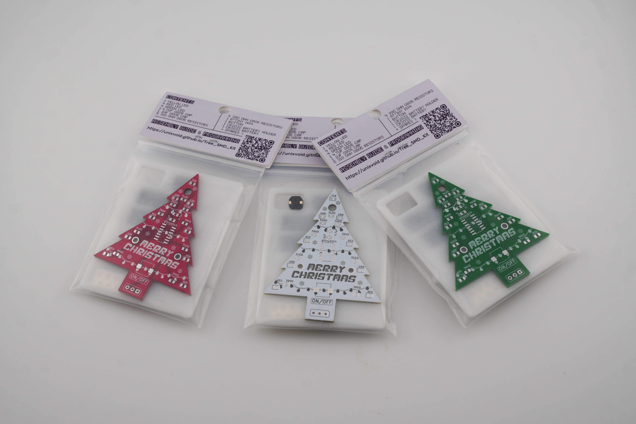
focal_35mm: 51
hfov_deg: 38.9
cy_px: 212
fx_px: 901
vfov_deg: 26.5
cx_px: 318
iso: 100
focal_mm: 34
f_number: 9
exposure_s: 1/125
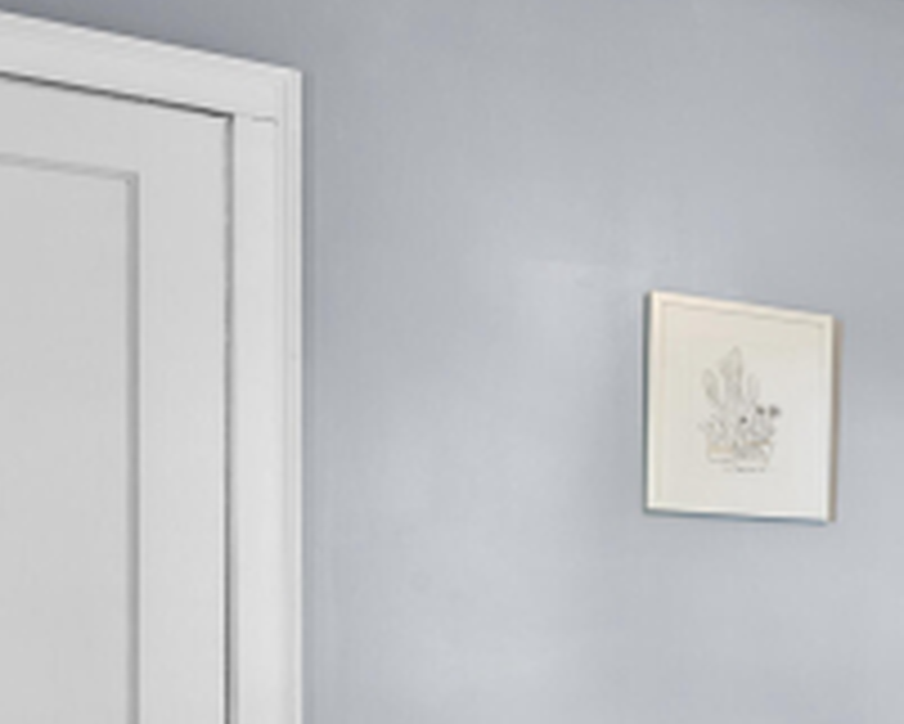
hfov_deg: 24.5
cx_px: 1414
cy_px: 675
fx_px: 1499
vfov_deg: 26.1
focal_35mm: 56
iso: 400
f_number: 11
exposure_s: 1.6
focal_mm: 16
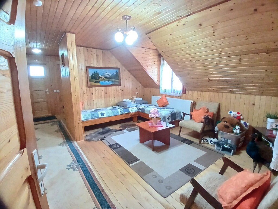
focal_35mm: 17
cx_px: 139
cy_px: 104
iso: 500
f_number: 2.2
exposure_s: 1/20
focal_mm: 1.4
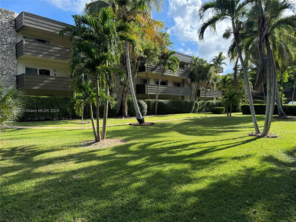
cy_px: 111
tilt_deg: -3.2
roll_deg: +1.6
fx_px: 205
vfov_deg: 56.8
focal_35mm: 24
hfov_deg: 71.6
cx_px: 148
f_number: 1.78
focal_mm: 6.76
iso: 80
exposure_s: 1/1261
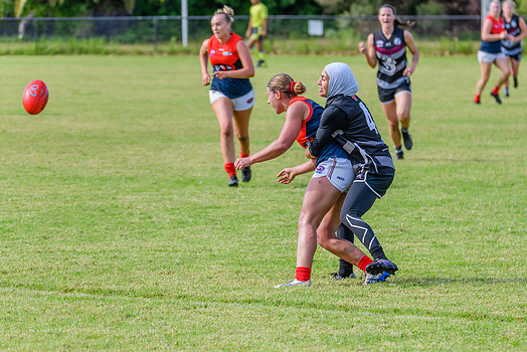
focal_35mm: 332
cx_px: 323
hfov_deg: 6.2
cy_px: 209
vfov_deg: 4.1
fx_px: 4863
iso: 800
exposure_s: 1/1600
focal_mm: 240
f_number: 6.3
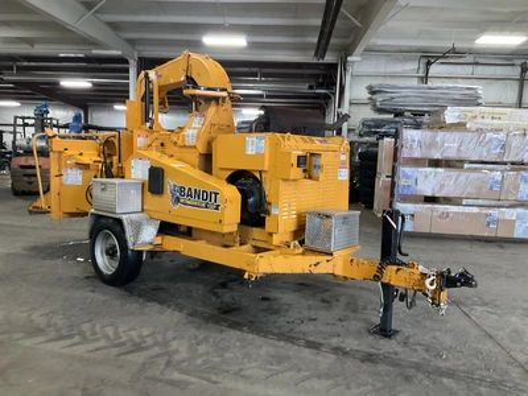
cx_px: 264
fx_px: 442
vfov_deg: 48.2
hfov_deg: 61.7
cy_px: 198
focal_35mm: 29
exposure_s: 1/60
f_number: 1.8
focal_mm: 3
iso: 200
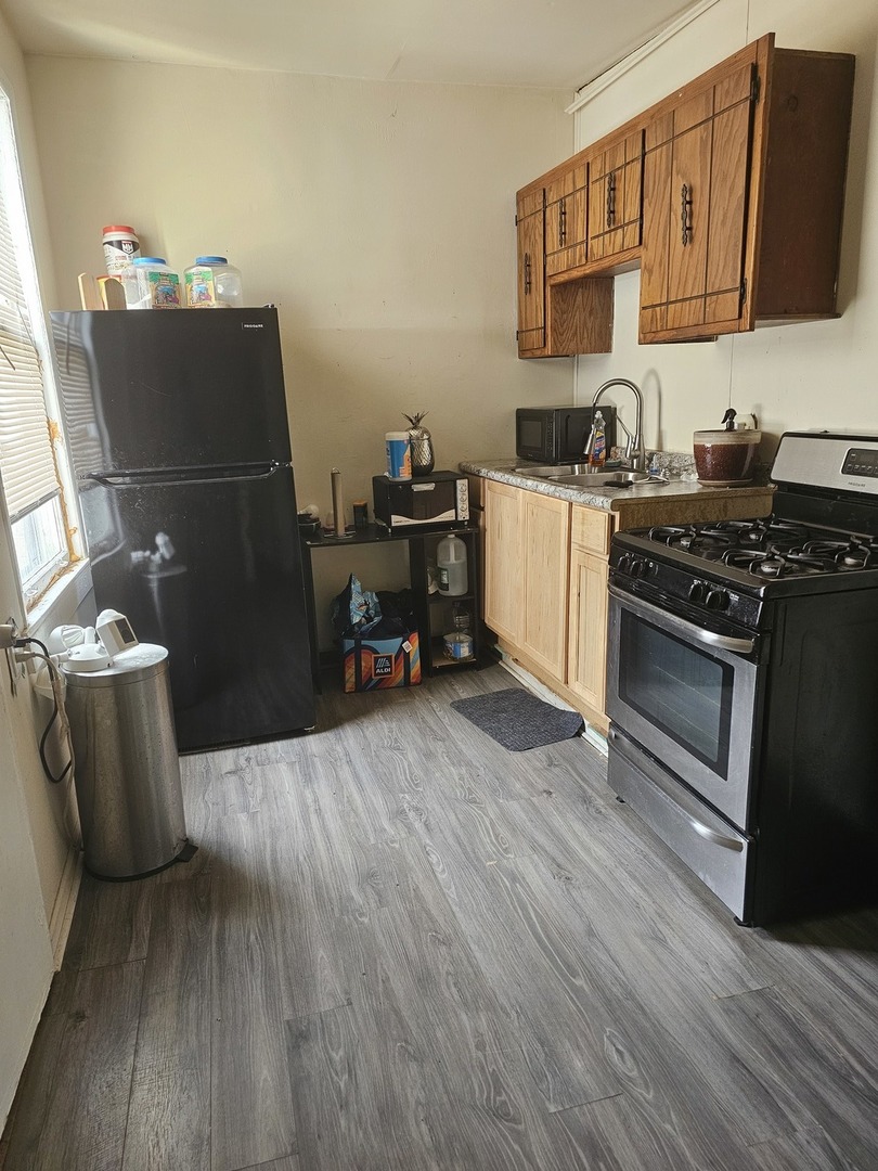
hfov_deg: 58.9
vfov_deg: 73.9
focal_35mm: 23
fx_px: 778
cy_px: 586
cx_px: 439
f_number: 1.7
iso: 320
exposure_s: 1/120
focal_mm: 6.3
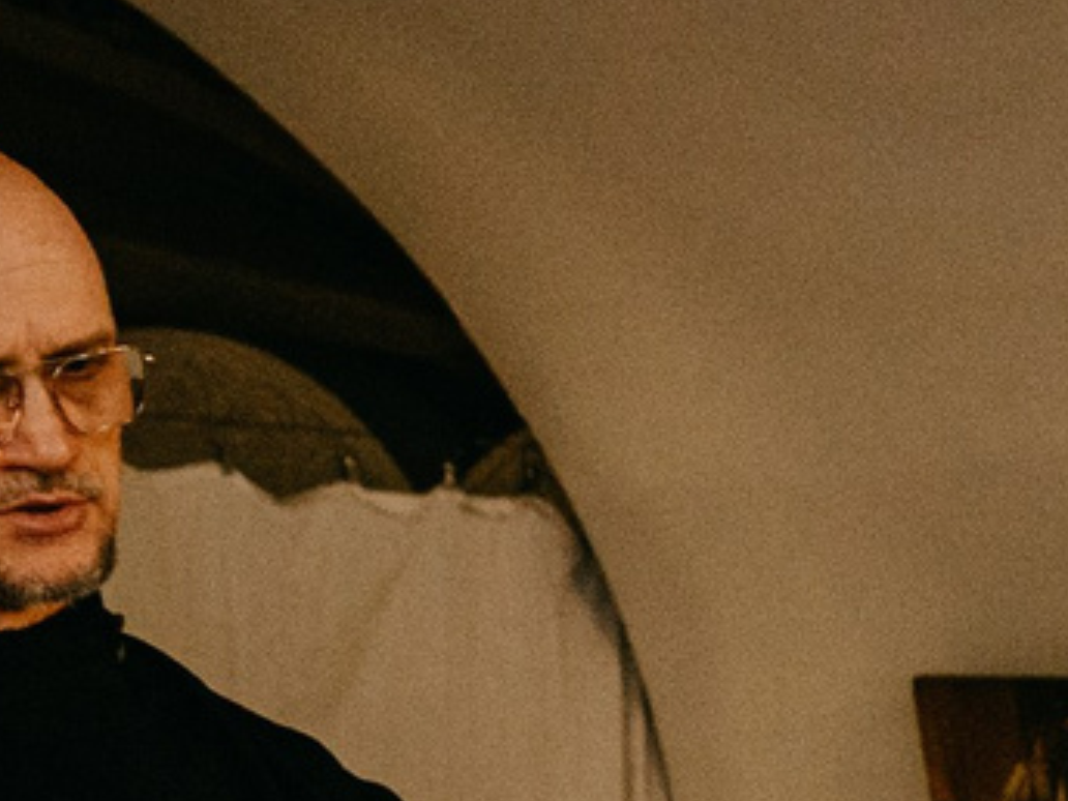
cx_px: 3022
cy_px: 1157
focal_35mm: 180
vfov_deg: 8.1
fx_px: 5554
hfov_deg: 9.2
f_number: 3.5
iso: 500
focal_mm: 24
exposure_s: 1/160
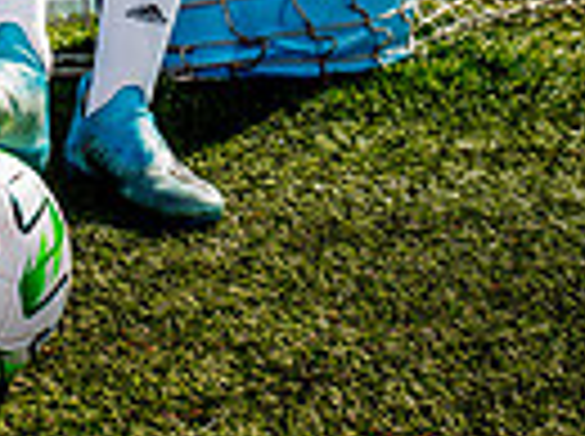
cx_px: 135
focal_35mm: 147
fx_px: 2480
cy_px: -503
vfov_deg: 9.3
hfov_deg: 13.4
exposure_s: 1/320
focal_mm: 44
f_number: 5.6
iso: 125
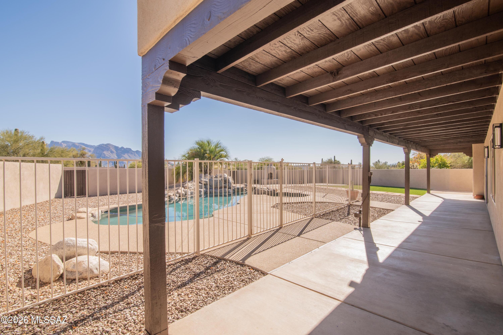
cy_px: 168
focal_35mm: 16
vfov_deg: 73.7
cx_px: 252
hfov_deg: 96.8
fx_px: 223
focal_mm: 16
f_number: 22
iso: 200
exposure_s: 1/50
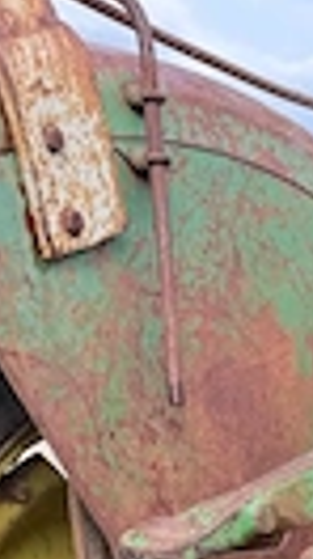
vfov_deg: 23.1
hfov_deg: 14.4
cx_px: 448
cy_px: 775
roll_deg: -1.2
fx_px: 1169
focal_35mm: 79
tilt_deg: -22.0
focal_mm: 6.76
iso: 80
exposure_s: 1/735
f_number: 1.78
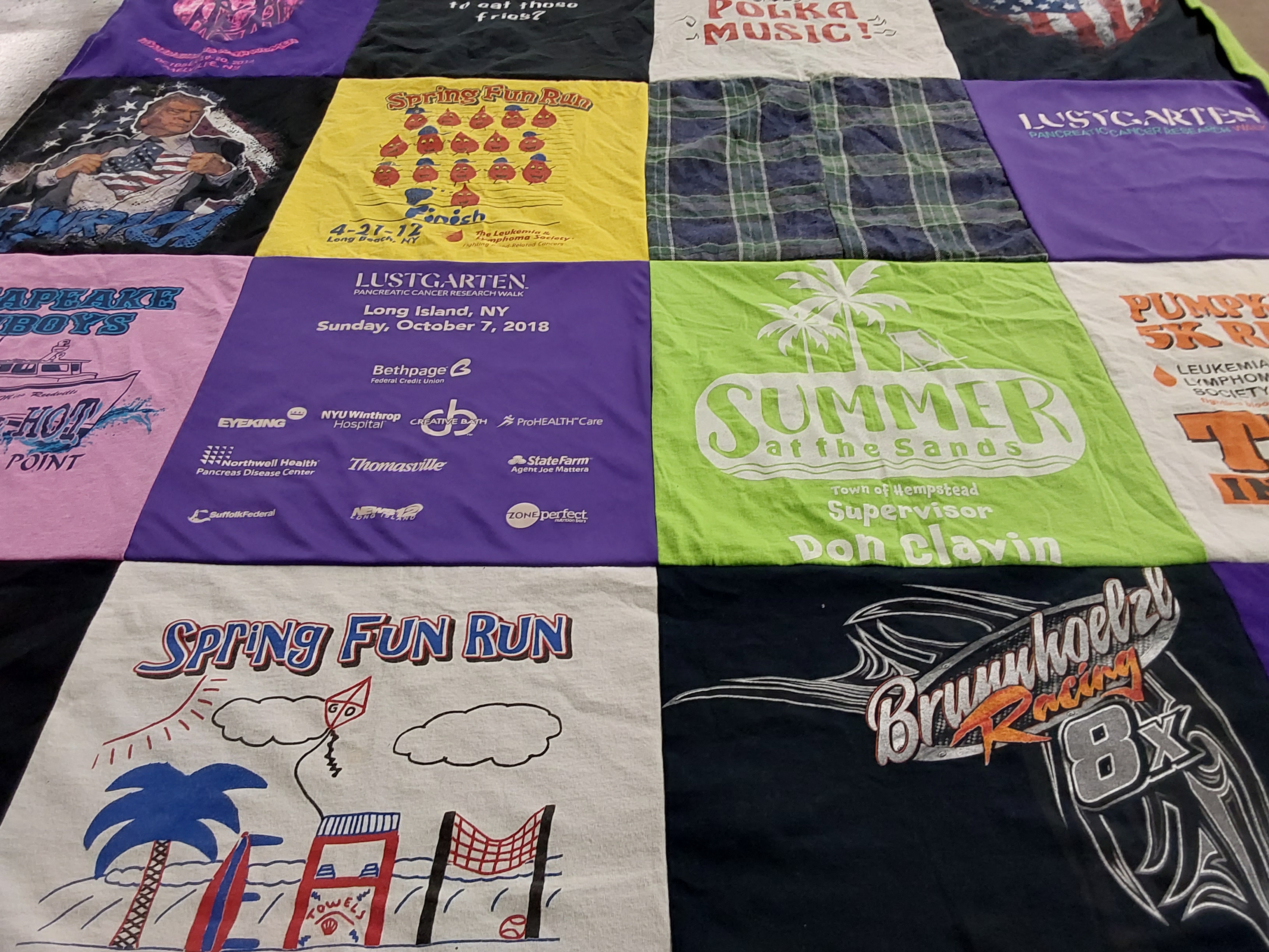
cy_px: 476
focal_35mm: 28
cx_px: 634
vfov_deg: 49.7
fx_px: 1026
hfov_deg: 63.4
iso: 100
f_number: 1.9
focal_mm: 2.91
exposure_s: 1/60
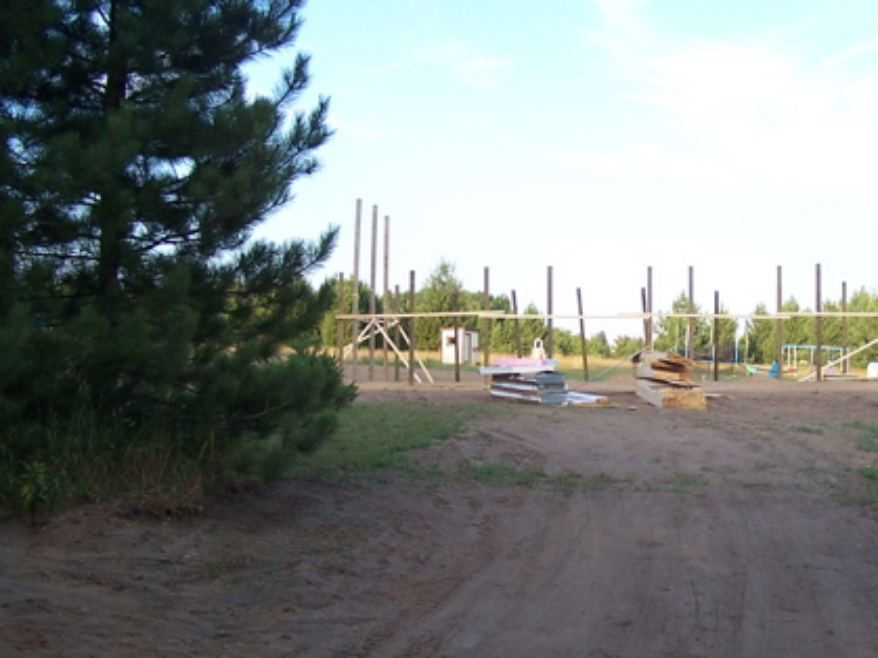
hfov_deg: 32.6
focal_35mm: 58
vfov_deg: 25.2
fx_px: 1471
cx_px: 664
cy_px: 371
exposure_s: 1/180
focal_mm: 6.3
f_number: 2.8
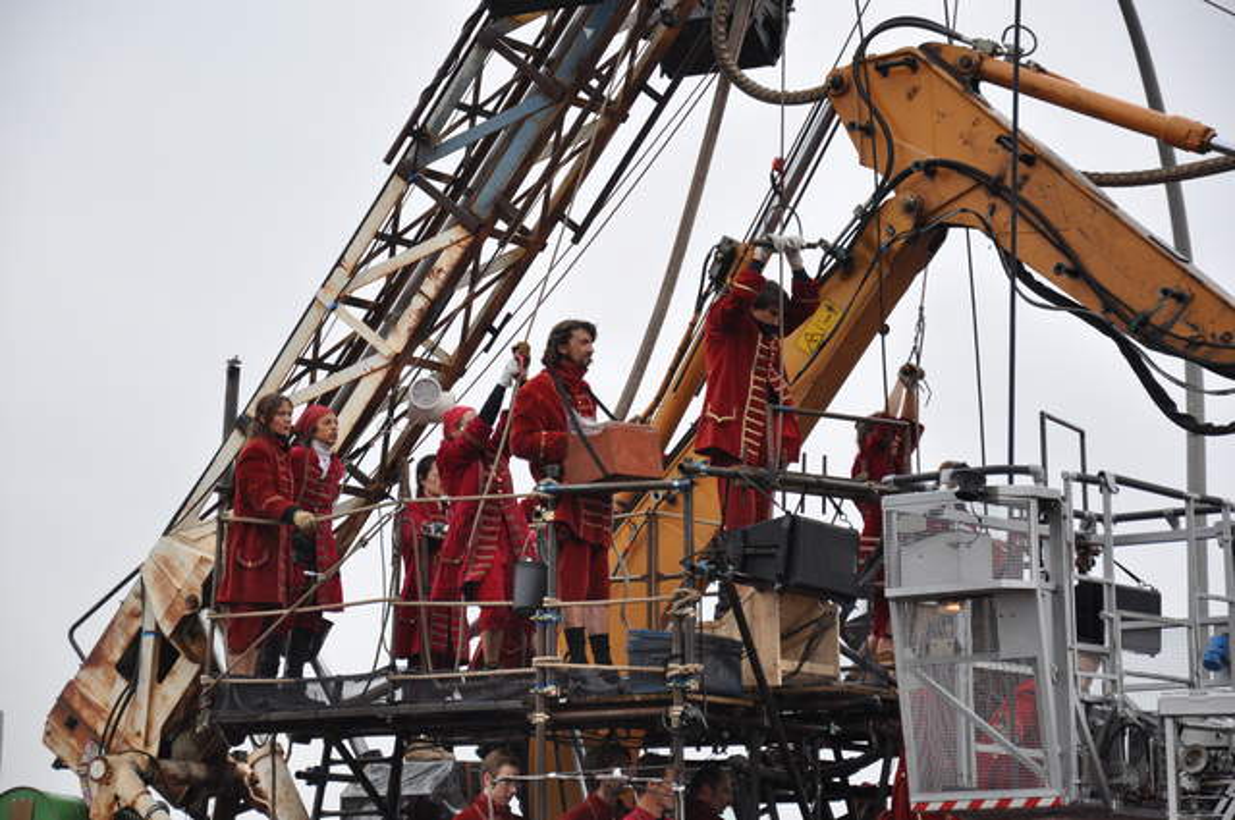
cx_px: 618
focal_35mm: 120
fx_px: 4111
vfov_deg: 11.4
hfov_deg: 17.1
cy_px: 410
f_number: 5.3
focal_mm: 80
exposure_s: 1/500
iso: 640
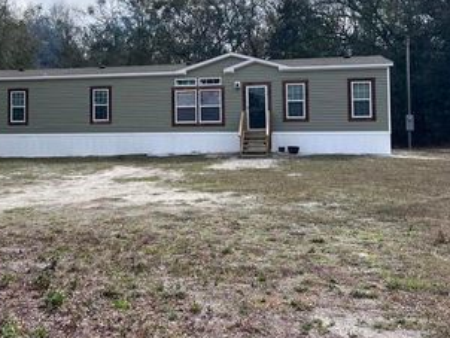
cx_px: 159
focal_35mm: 43
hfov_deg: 43.4
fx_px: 559
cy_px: 103
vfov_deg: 33.2
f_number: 1.5
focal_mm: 5.7
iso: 50
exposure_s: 1/5076
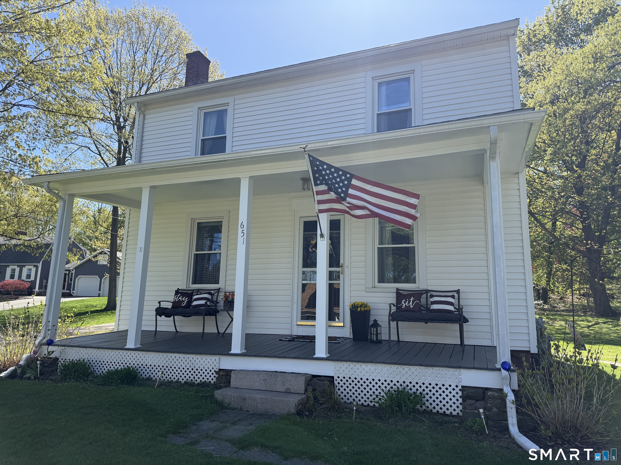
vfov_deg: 56.8
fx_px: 431
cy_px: 232
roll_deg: -0.9
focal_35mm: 24
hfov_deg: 71.6
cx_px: 310
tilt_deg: +11.5
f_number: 1.78
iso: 100
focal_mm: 6.76
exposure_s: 1/2801
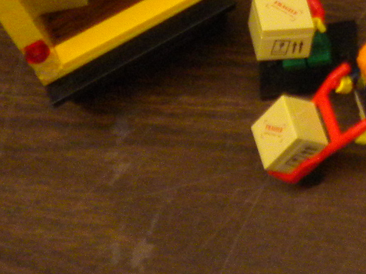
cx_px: 523
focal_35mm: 142
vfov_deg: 9.7
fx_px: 1501
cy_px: -282
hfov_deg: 13.2
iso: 360
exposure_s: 1/54.7
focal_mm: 6.3
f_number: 3.1
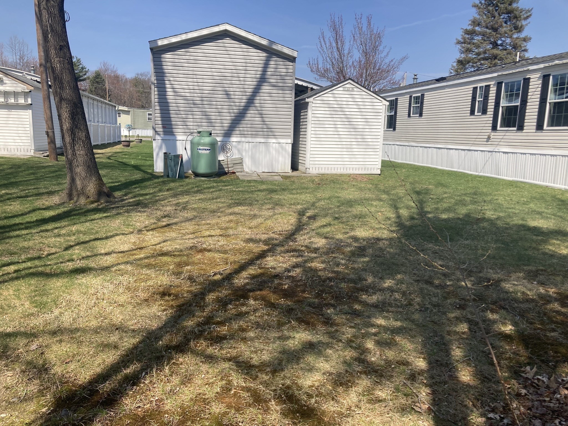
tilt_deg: -10.1
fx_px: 459
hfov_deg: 63.4
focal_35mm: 28
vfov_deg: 49.7
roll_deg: -2.2
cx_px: 284
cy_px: 213
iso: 20
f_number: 1.8
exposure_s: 1/1845
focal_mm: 3.99
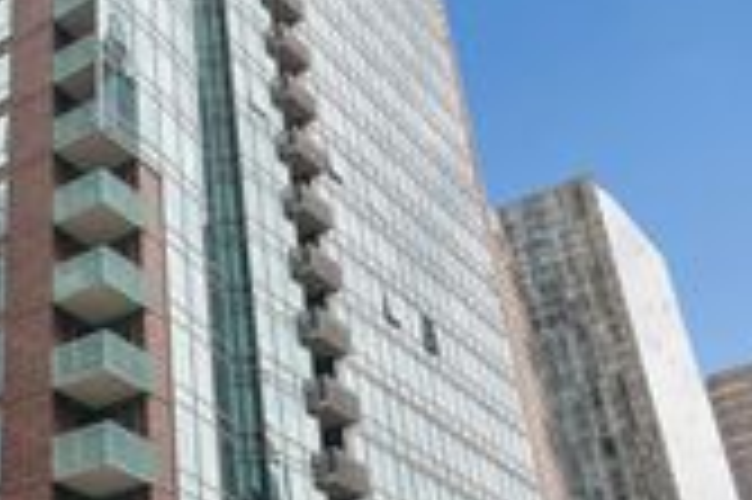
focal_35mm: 54
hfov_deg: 35.1
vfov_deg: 25.0
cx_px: 99
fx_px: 1127
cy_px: 286
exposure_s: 1/200
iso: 200
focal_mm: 12
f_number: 8
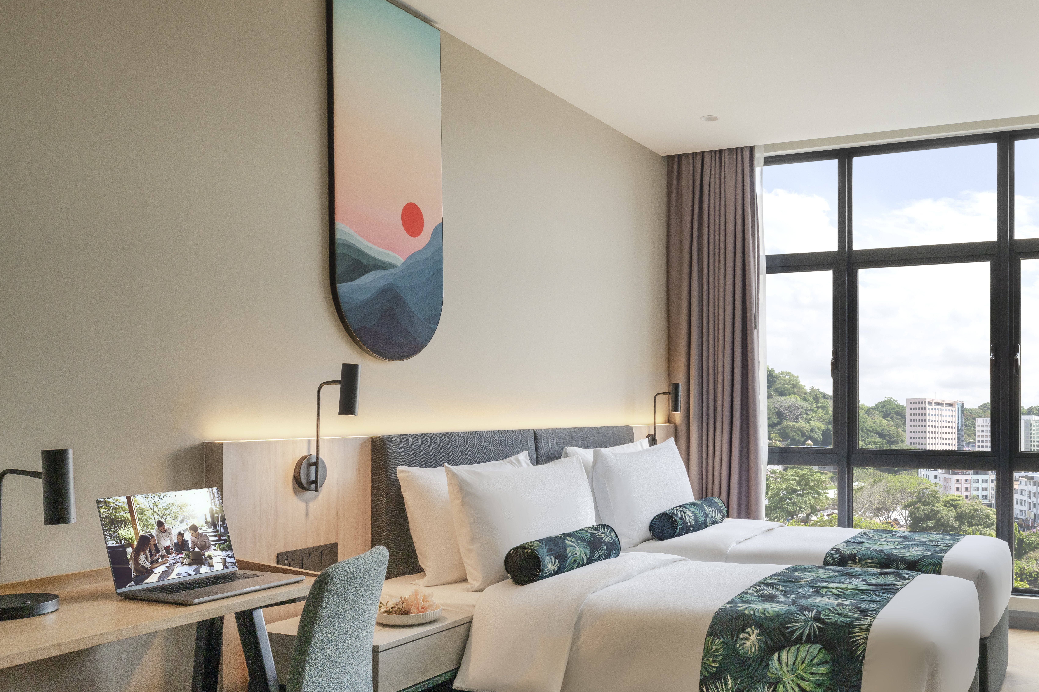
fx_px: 923
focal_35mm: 32
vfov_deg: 40.9
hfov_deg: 57.5
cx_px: 687
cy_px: 412
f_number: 11
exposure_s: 1/2.5
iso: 250
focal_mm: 23
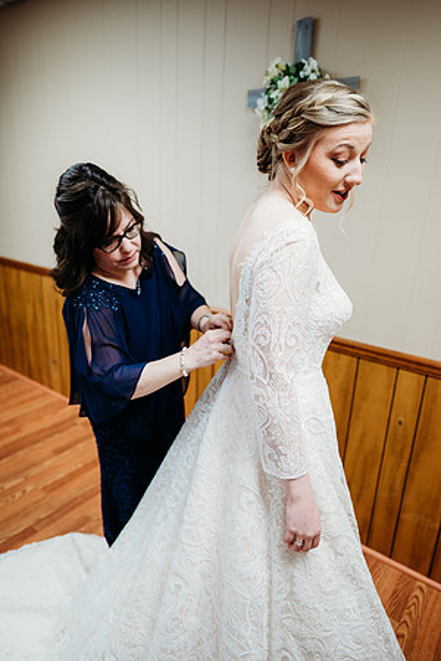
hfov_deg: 53.1
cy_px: 330
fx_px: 441
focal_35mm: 24
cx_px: 220
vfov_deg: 73.7
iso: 400
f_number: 1.8
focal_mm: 24
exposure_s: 1/125
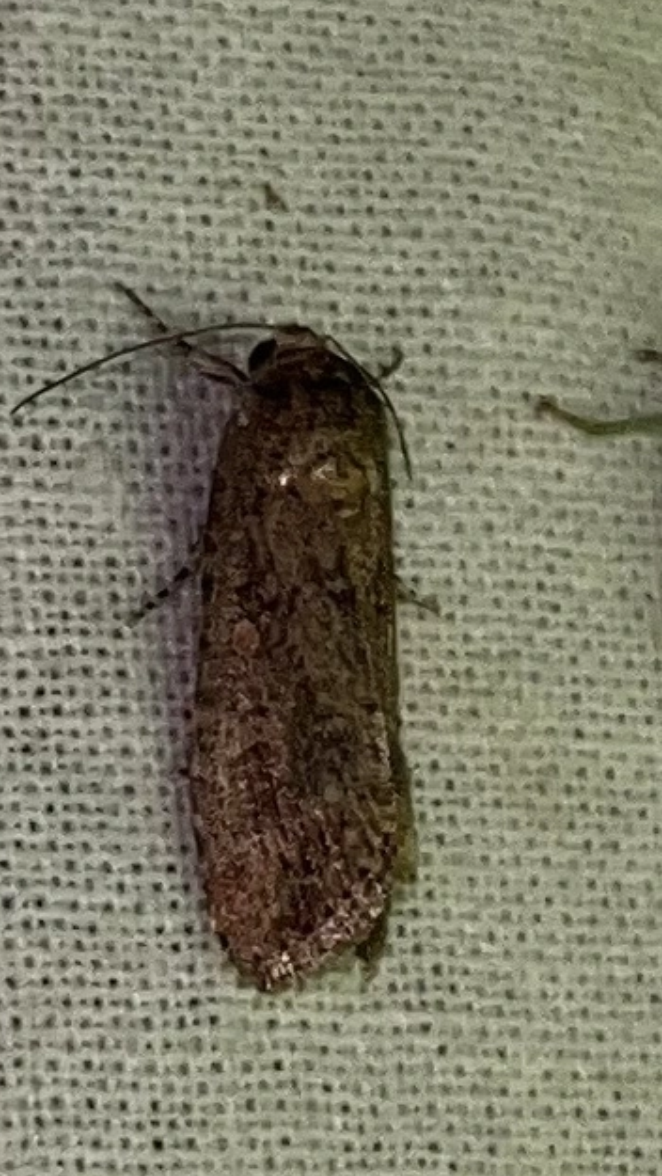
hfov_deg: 40.1
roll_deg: +9.1
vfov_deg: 66.0
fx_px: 904
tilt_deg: +8.2
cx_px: 288
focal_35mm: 29
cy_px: 591
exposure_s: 1/82
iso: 32
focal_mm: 5.1
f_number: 1.6
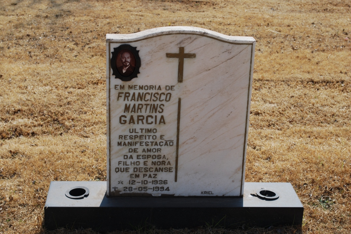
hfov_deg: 30.5
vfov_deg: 20.7
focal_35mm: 66
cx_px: 176
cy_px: 117
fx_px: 644
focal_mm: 44
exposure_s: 1/250
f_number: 8
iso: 100
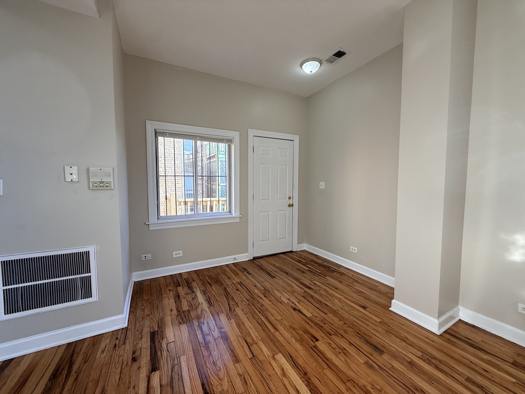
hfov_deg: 102.1
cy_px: 197
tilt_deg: -3.0
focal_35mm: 14
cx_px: 262
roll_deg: -0.4
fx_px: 212
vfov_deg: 85.7
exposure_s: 1/120
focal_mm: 2.22
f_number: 2.2
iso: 64
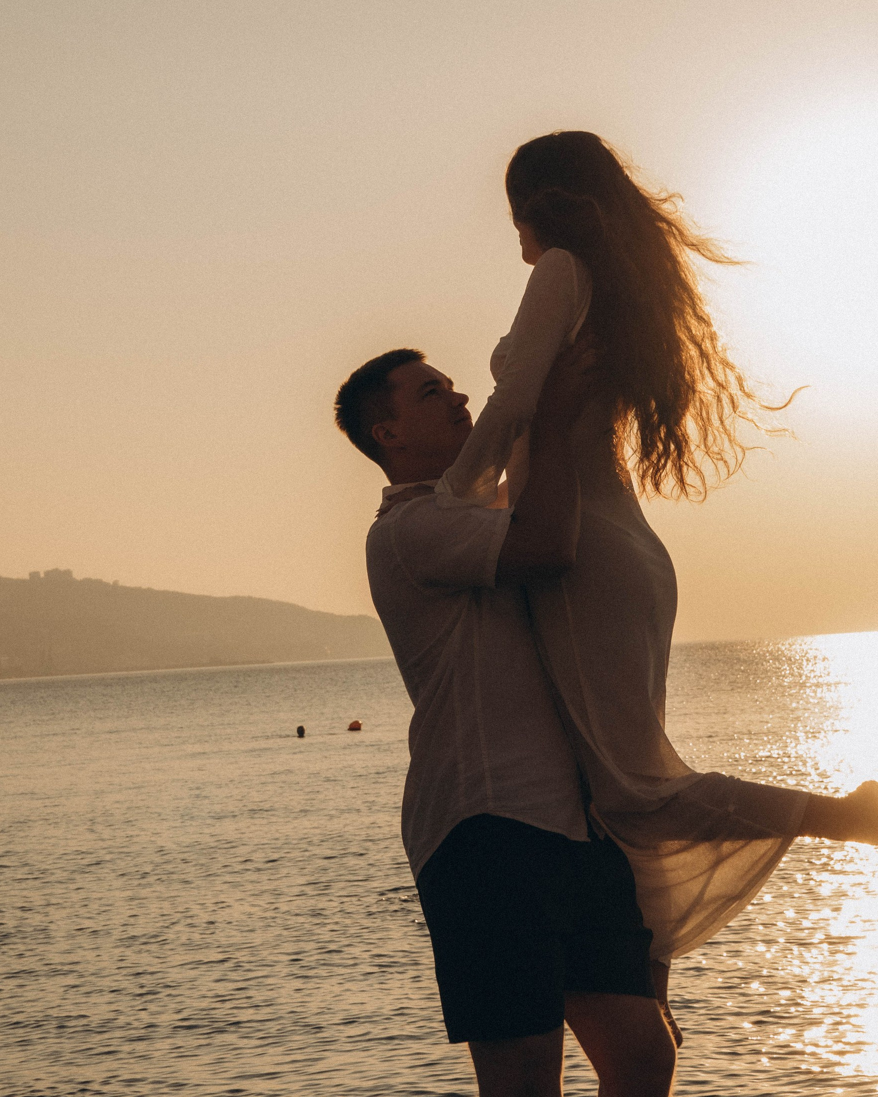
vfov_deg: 19.6
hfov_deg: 15.7
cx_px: 529
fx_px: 3183
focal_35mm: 98
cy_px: 494
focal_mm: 56
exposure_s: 1/500
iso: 500
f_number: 11
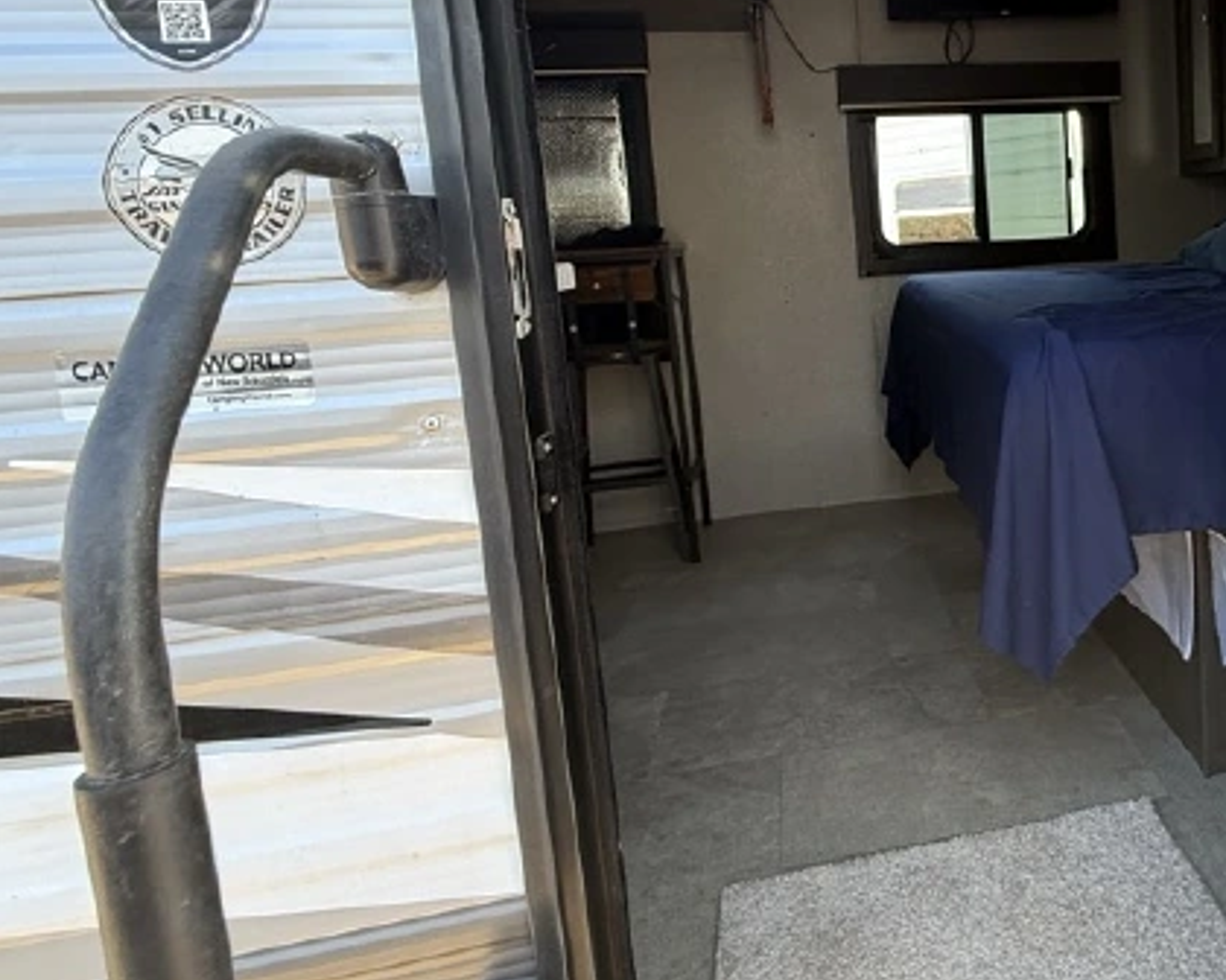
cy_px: 338
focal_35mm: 26
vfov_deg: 54.0
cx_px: 998
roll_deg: +3.1
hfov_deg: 60.2
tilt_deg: -7.1
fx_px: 943
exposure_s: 1/99
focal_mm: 2.22
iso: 125
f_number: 2.2
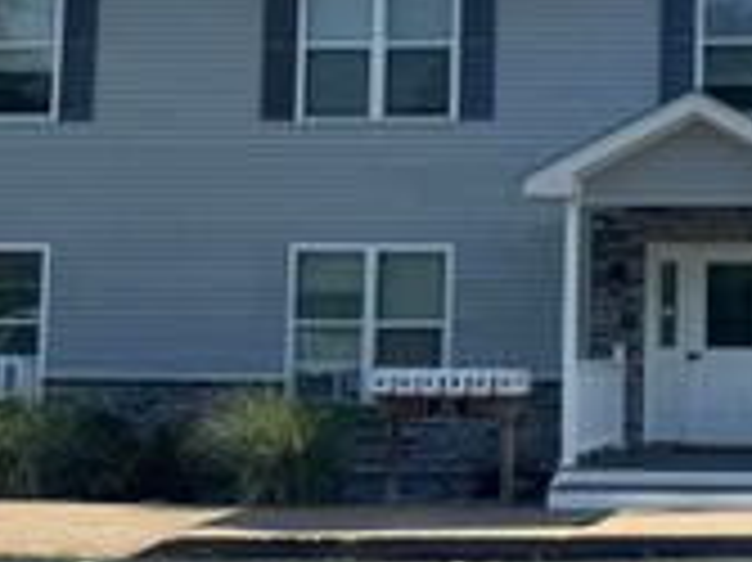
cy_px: 187
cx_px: 761
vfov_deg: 20.3
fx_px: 1563
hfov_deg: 25.6
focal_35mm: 72
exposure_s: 1/4950
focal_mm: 6.76
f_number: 1.78
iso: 80
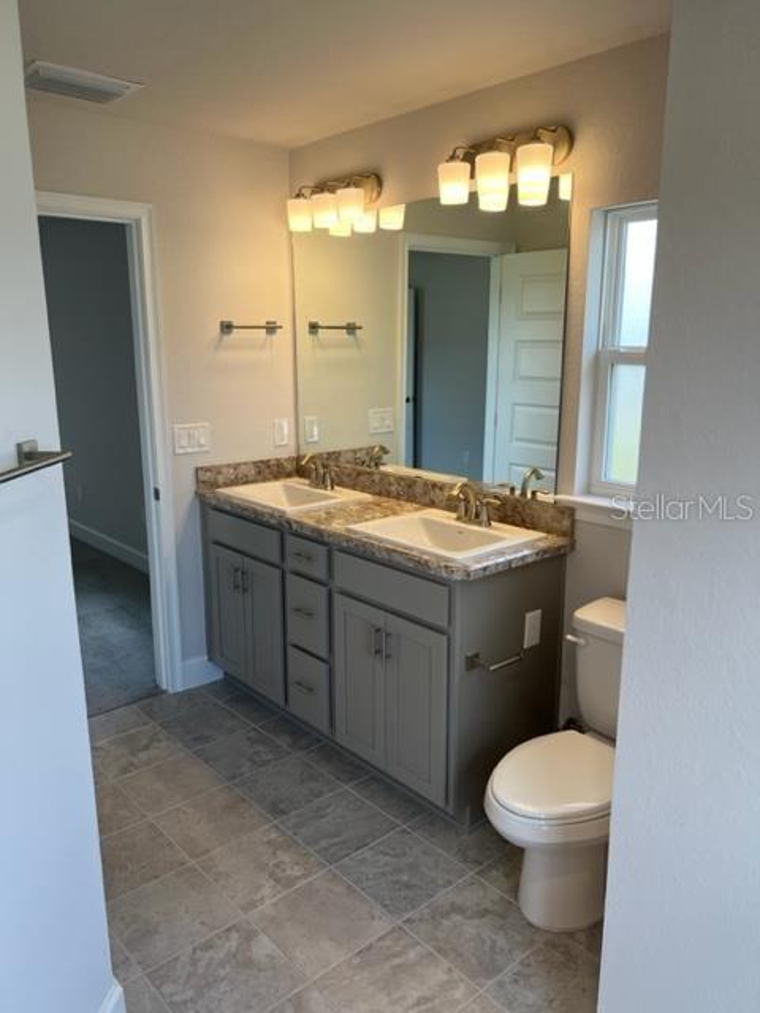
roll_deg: -0.3
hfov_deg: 53.1
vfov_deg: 67.3
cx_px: 380
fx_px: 761
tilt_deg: -13.0
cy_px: 506
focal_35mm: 26
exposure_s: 1/228
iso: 40
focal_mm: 5.7
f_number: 1.5
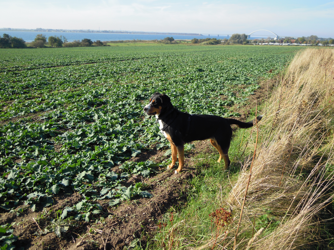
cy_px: 125
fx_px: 309
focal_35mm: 32
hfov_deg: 56.8
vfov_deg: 44.2
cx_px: 167
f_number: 2.8
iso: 100
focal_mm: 5.7
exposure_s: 1/640
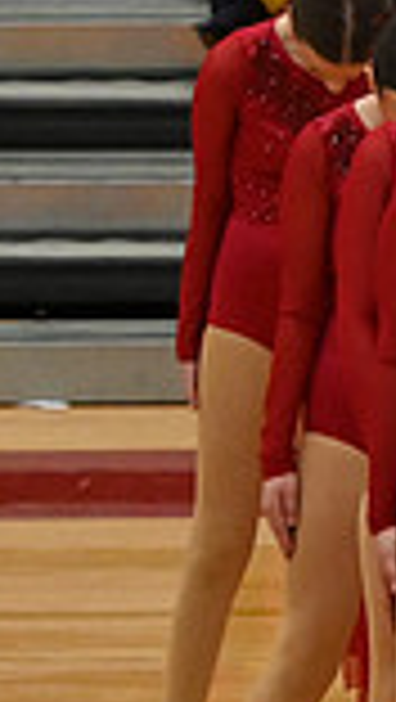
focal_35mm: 700
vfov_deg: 3.1
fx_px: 13039
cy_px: 272
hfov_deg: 1.7
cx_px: 1215
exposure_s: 1/400
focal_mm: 120
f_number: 4
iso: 5000
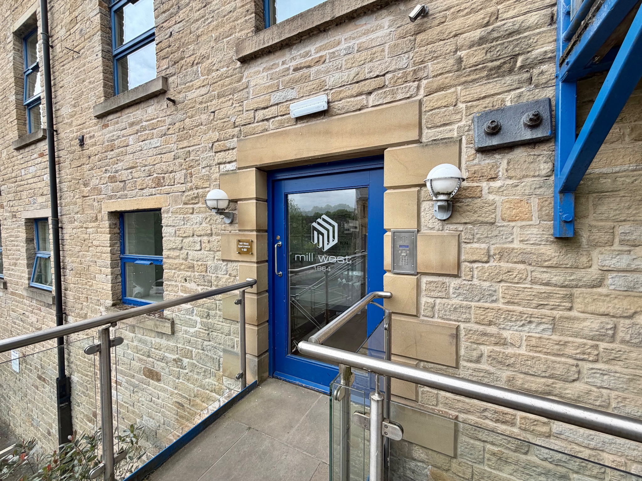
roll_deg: +0.2
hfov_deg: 102.1
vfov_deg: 85.7
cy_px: 240
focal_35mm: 14
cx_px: 321
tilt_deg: -2.3
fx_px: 260
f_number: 2.2
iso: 50
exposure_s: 1/502
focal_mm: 2.22
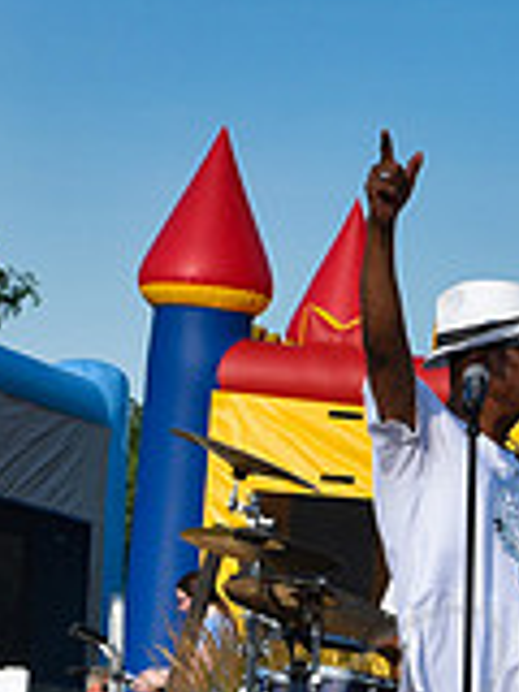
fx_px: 4518
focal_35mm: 226
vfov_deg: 8.7
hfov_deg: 6.5
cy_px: 781
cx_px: 541
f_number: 10
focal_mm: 65
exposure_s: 1/400
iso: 200
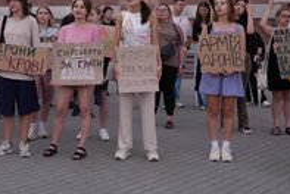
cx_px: 74
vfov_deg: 19.5
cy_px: 29
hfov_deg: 28.8
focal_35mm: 69
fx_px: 557
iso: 640
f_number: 5
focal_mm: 34
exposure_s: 1/100
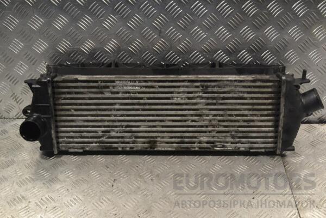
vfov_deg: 29.9
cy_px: 109
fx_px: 407
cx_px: 163
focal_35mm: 45
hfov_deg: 43.6
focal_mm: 30
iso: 3200
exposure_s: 1/320
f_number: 9
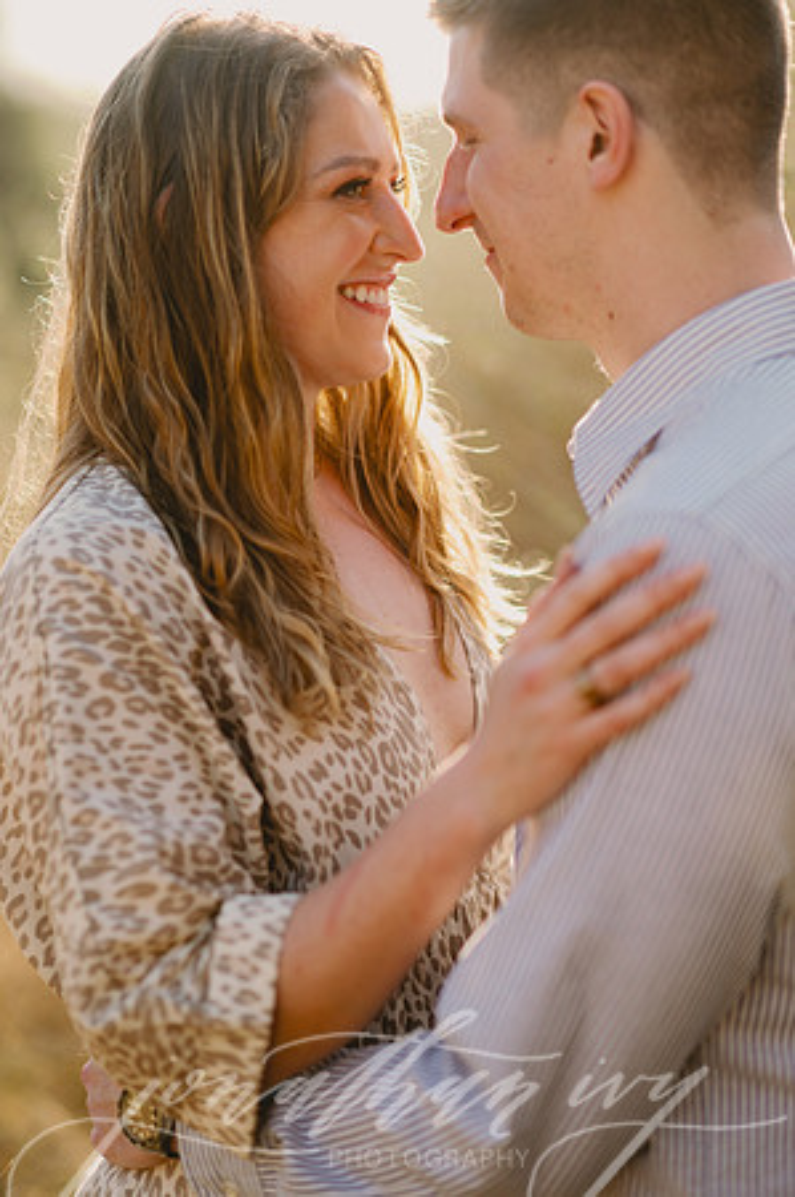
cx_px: 398
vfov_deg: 23.9
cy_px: 598
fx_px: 2822
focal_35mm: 85
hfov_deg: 16.0
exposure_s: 1/1250
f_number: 2
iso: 100
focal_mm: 85
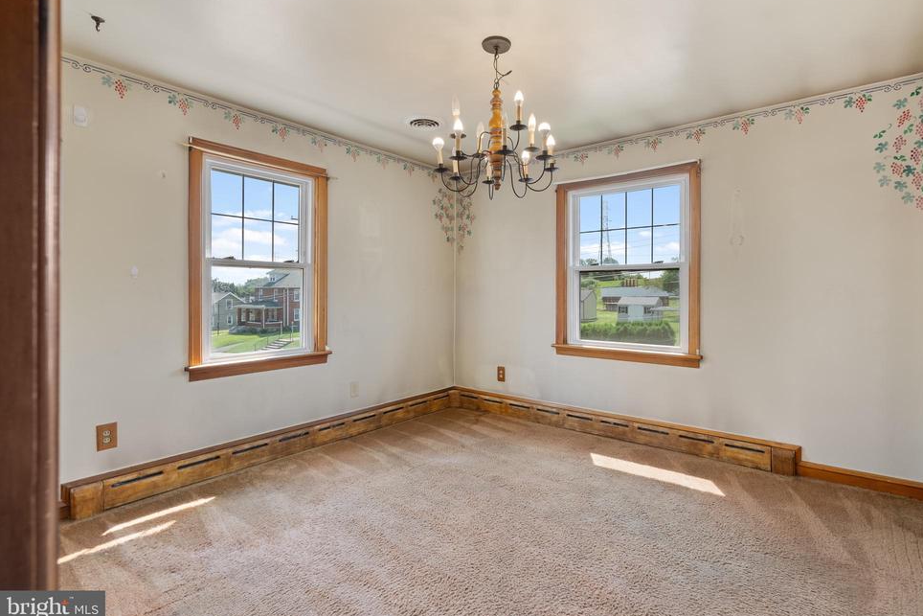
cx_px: 489
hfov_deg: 93.2
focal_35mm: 17
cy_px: 298
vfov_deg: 70.4
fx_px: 436
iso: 400
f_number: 8
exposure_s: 1/13
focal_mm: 16
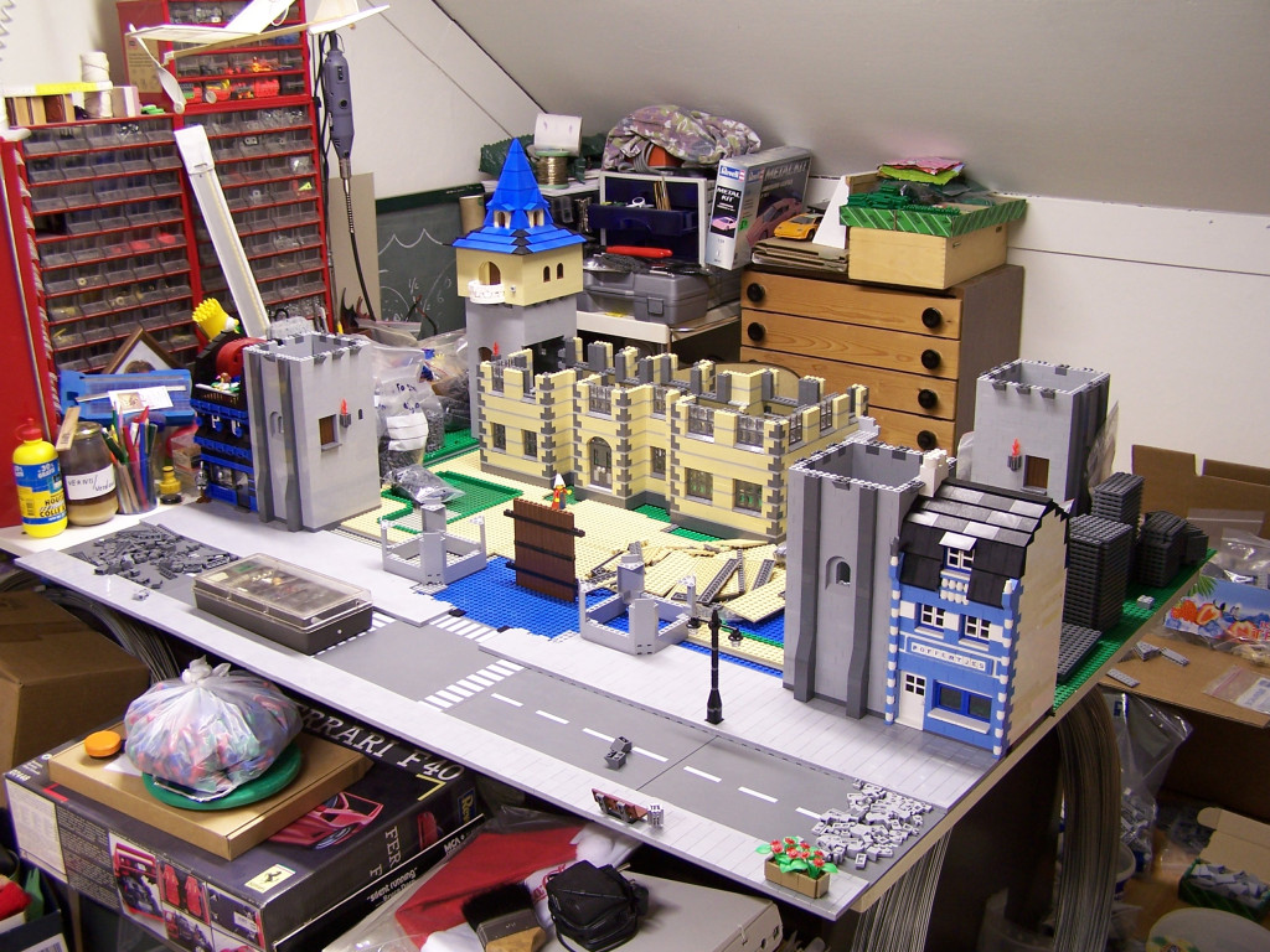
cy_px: 476
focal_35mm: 38
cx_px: 635
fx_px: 1394
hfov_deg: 49.0
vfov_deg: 37.7
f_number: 2.8
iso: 80
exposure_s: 1/6
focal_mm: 6.3
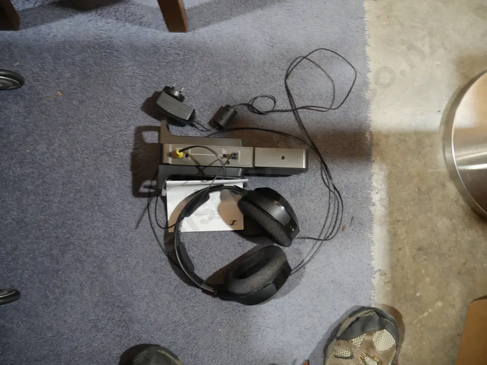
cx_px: 244
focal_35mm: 28
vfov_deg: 49.8
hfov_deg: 63.4
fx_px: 394
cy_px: 182
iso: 400
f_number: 3.5
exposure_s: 1/60
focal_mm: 14
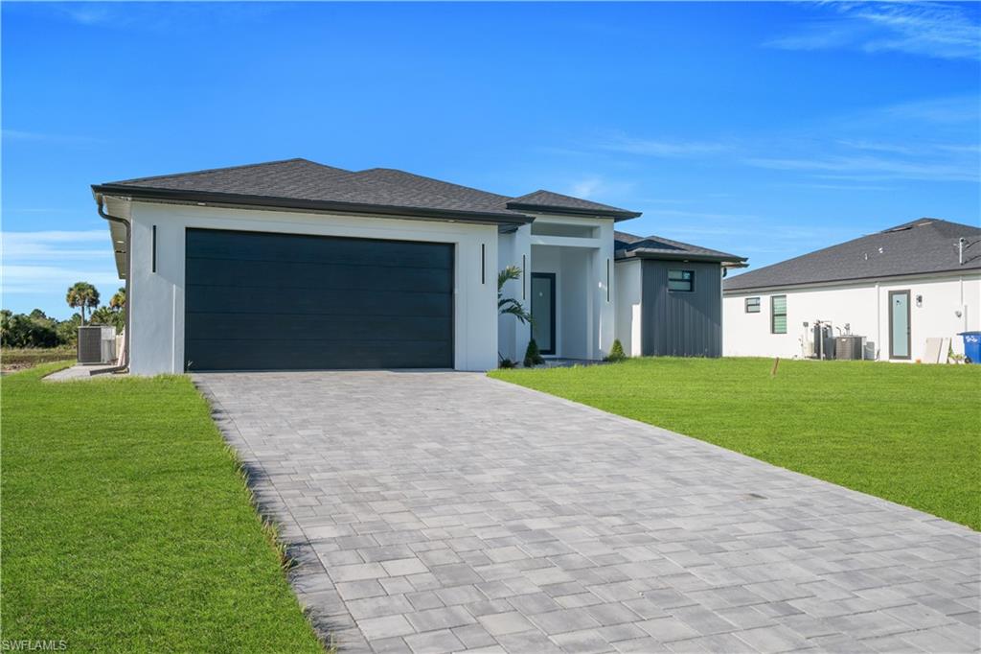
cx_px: 490
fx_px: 817
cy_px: 327
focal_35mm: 30
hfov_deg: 61.9
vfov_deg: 43.6
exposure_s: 1/320
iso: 100
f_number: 8
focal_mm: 20
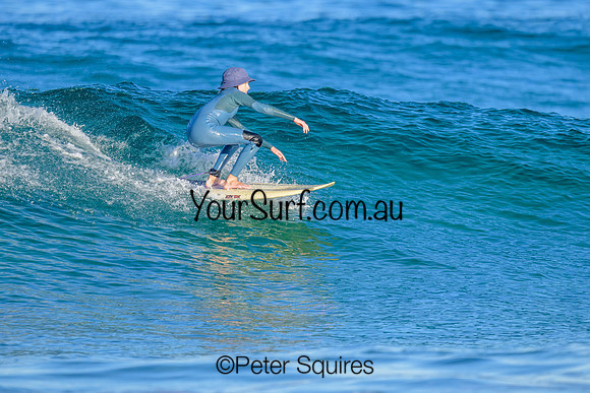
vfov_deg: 1.4
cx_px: 290
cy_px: 157
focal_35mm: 1010
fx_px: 16549
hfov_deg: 2.0
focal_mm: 800
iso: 560
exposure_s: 1/2000
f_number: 6.3
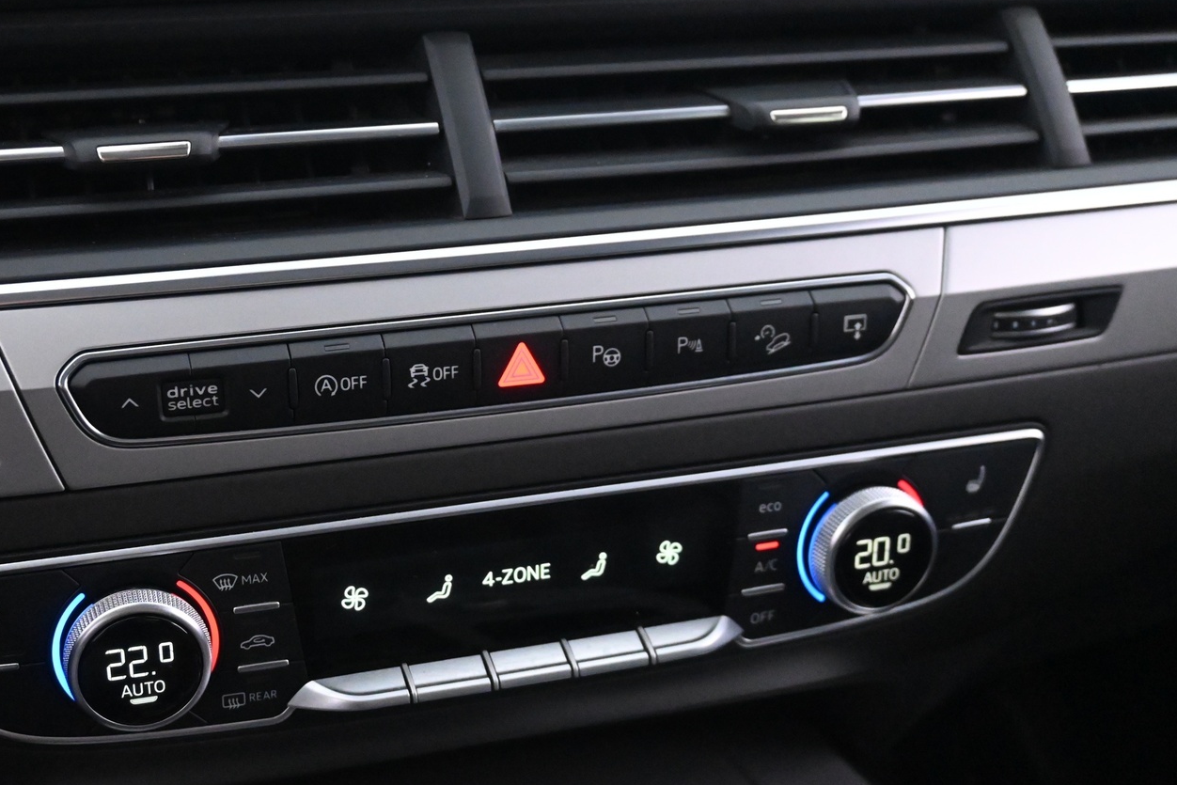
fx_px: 1460
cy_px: 430
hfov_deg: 43.5
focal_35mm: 45
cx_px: 425
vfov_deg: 30.1
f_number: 4.2
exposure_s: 1/40
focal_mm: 23
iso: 7200
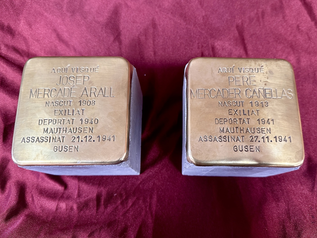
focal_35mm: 24
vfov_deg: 56.8
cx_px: 158
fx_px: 220
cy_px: 119
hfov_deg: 71.6
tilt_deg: -73.9
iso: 200
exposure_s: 1/50
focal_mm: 6.86
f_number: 1.78
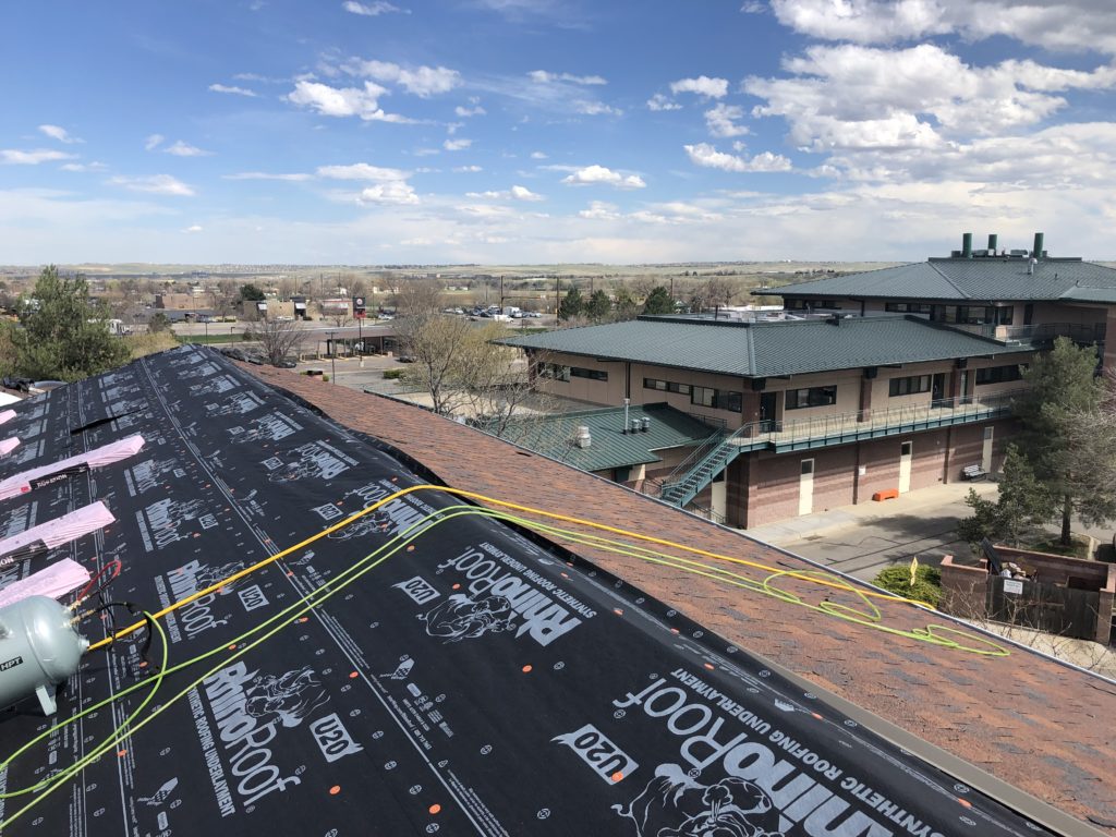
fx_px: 903
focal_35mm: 28
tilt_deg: -8.6
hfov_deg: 63.4
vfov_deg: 49.7
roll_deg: +0.3
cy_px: 418
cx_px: 558
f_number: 1.8
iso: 20
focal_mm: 4
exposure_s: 1/1946
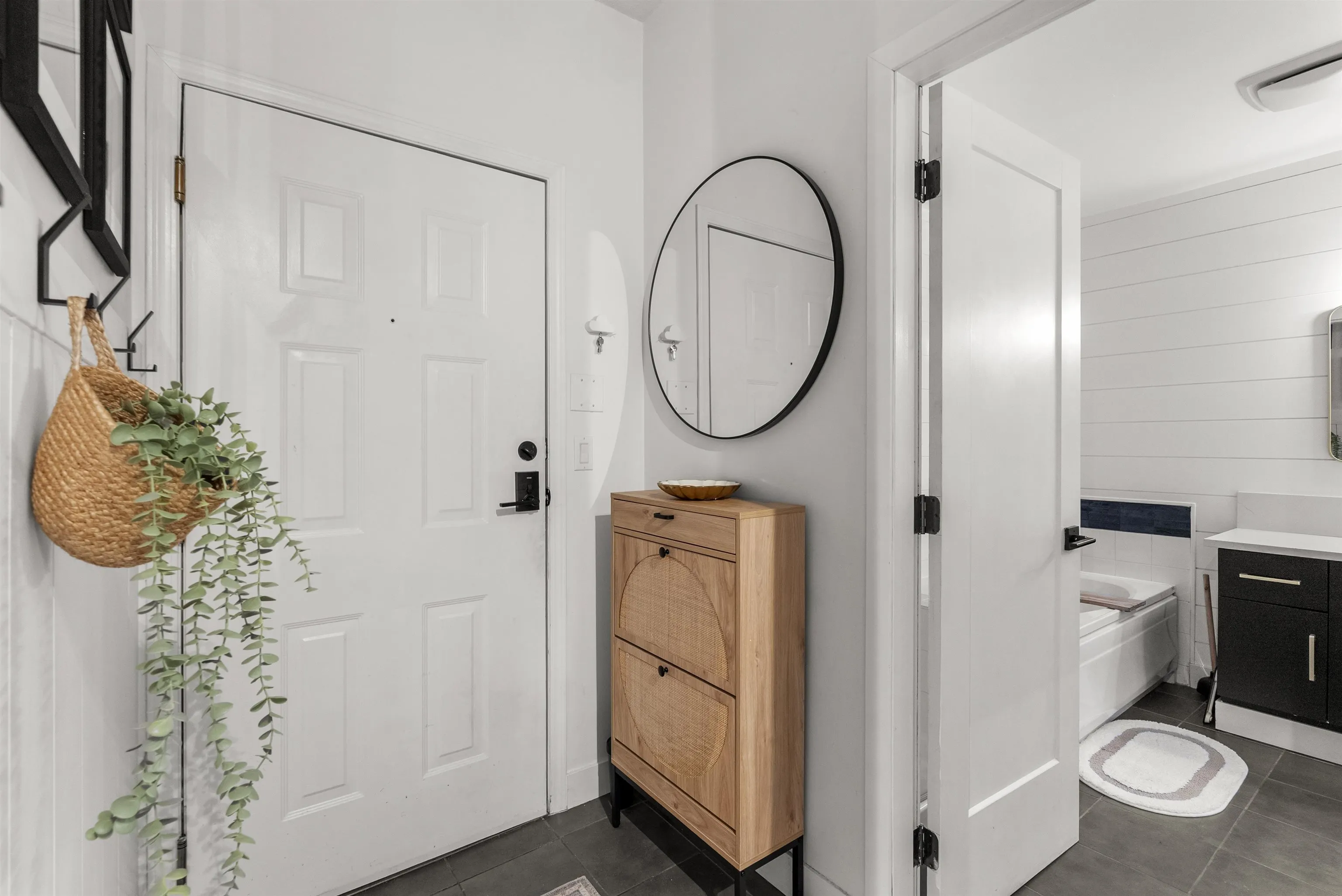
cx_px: 671
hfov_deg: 96.7
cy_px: 448
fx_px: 597
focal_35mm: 16
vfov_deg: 73.8
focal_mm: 16
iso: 1250
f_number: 9
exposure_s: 1/3
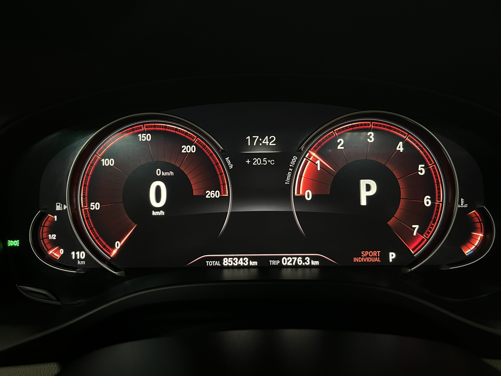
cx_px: 250
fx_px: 376
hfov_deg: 67.3
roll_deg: +0.7
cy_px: 188
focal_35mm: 26
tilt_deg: -20.5
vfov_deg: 53.1
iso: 800
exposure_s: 1/30
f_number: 1.6
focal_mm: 5.1
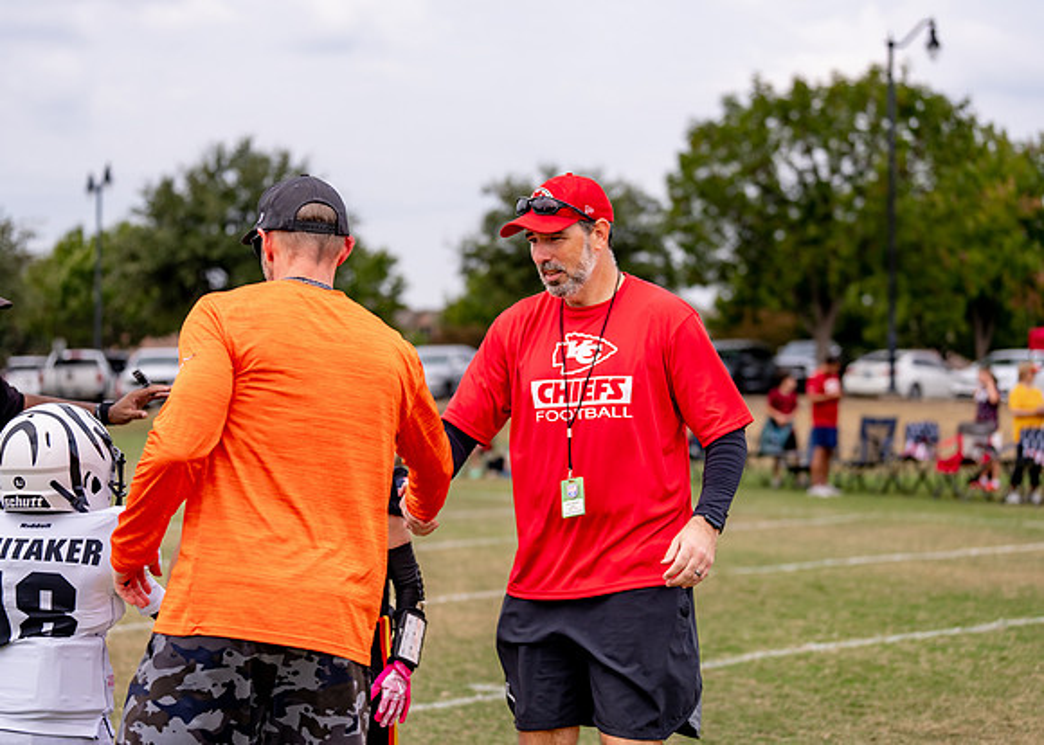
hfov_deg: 26.5
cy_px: 372
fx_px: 2217
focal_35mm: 75
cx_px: 522
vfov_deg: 19.1
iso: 160
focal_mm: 70
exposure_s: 1/2000
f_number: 2.8
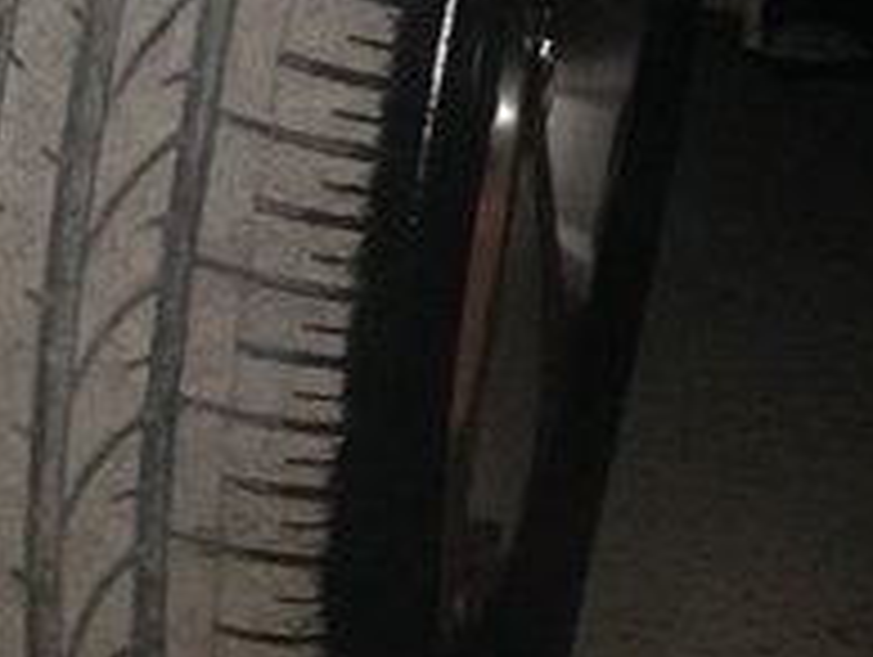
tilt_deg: -7.1
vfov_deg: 12.8
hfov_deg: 17.3
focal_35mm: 112
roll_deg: -4.5
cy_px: -223
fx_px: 2828
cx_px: 108
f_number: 2.4
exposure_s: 1/16
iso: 160
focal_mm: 4.12
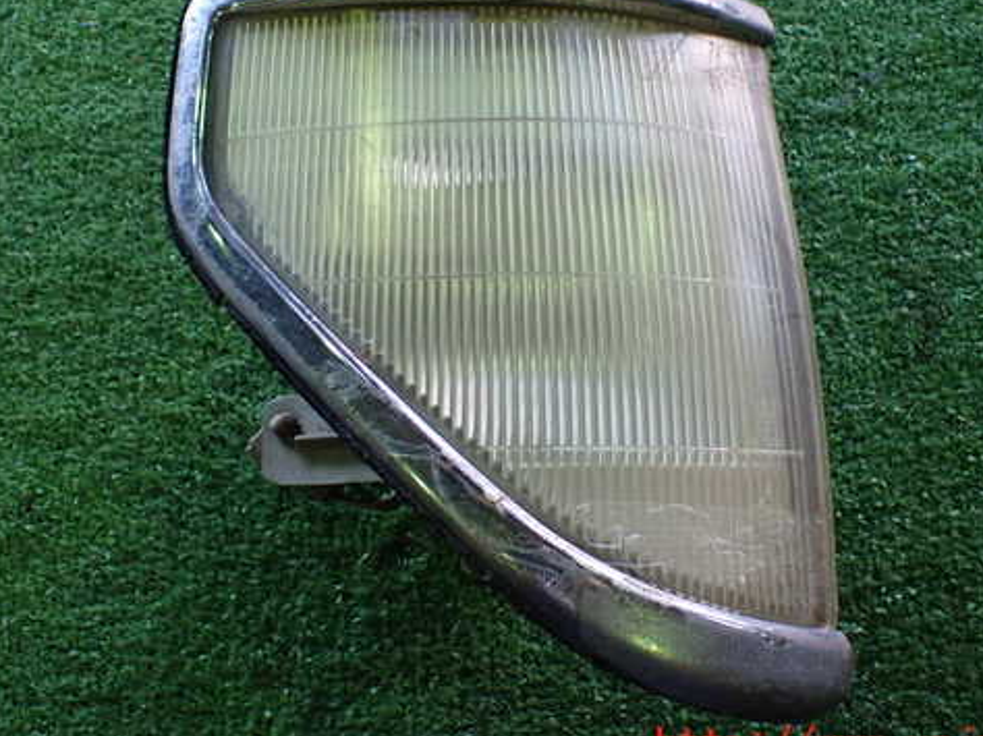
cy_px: 307
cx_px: 502
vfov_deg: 37.6
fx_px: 1079
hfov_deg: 49.0
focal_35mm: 38
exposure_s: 1/125
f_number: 2.3
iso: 800
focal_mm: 5.4
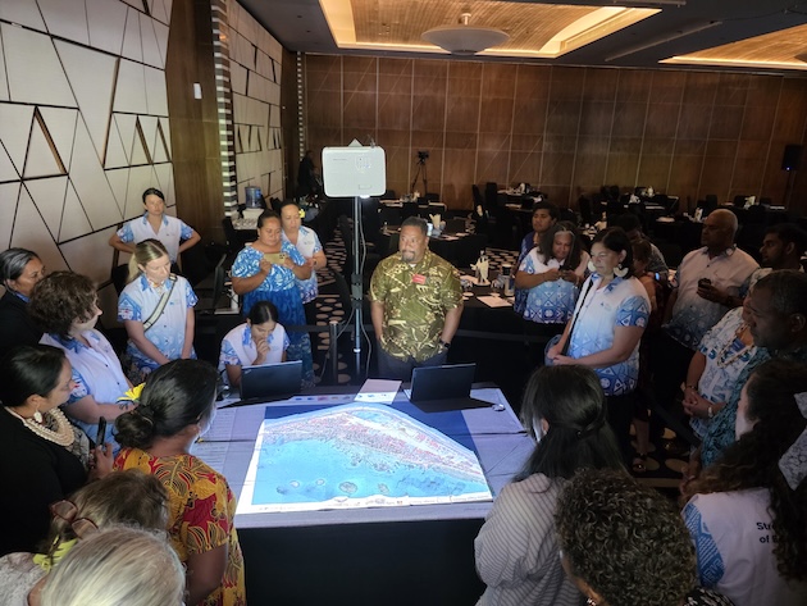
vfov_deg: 58.9
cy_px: 303
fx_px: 536
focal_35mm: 23
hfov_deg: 73.9
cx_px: 404
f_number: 1.7
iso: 800
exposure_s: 1/40
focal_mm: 6.3
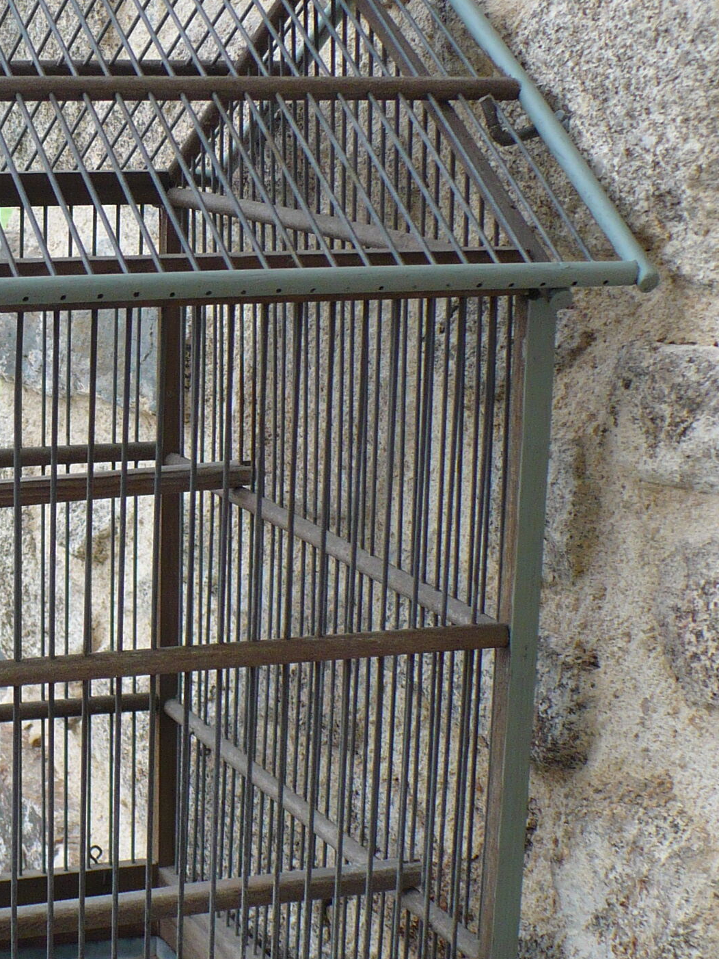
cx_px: 74
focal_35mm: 81
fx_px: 2244
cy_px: 635
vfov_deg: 24.0
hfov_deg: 17.9
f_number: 2.8
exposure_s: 1/160
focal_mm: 6.1
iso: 100
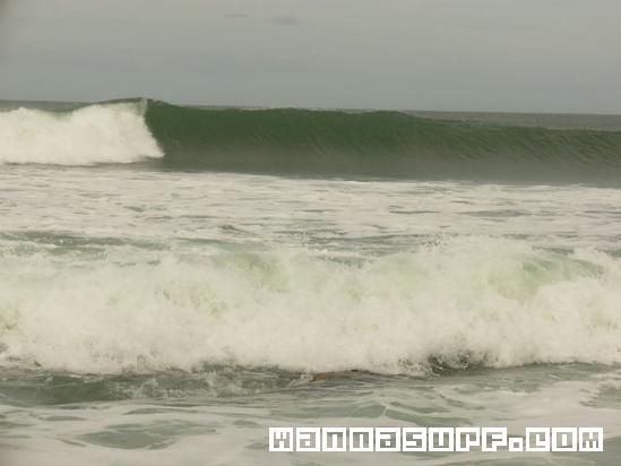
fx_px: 2010
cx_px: 310
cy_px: 233
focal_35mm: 112
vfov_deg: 13.2
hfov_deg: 17.6
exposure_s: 1/497
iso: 50
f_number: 7.1
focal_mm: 18.6
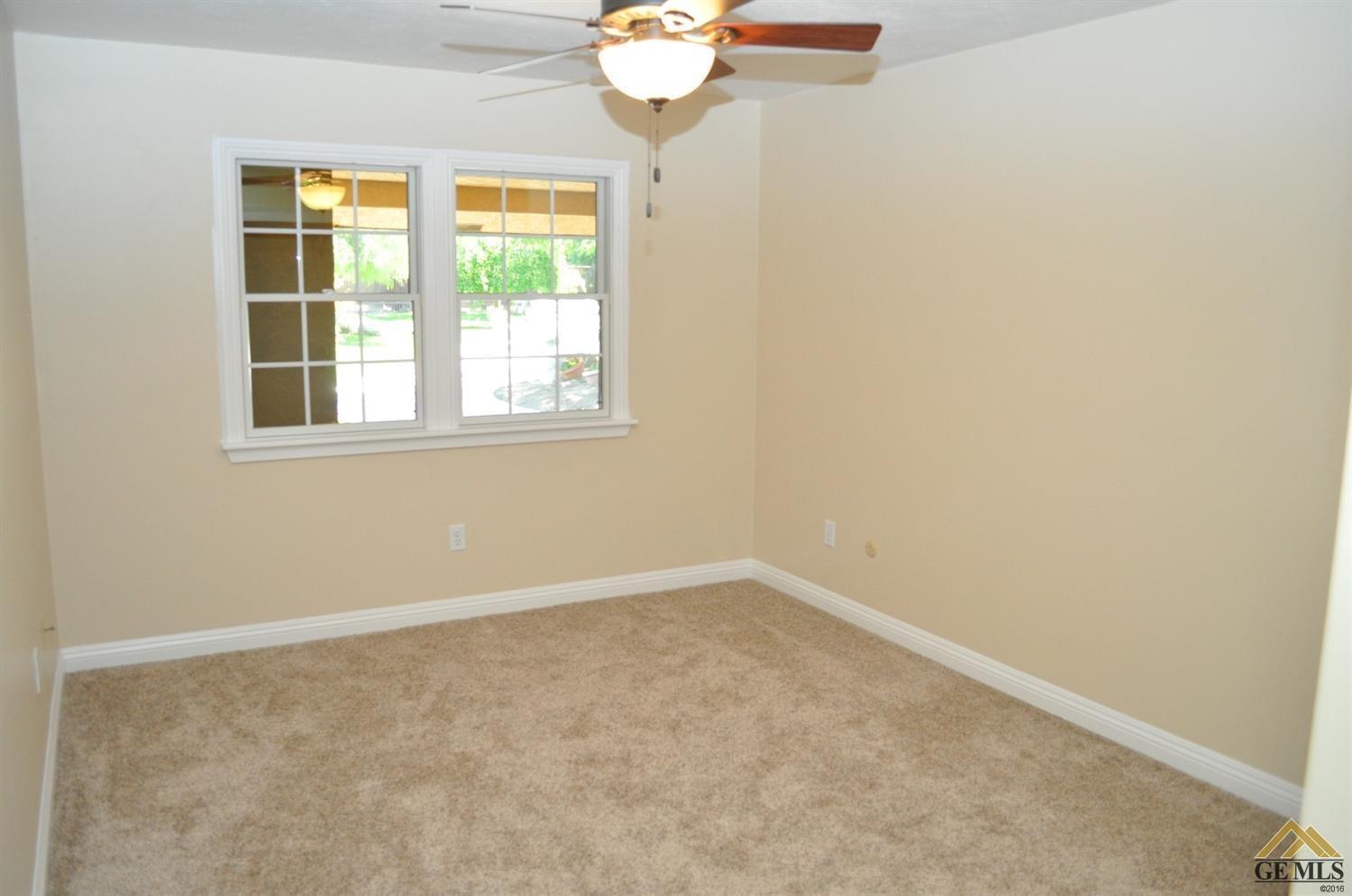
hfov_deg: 67.5
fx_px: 1012
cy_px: 448
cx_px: 676
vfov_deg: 47.8
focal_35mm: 27
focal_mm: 18
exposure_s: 1/60
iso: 800
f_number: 4
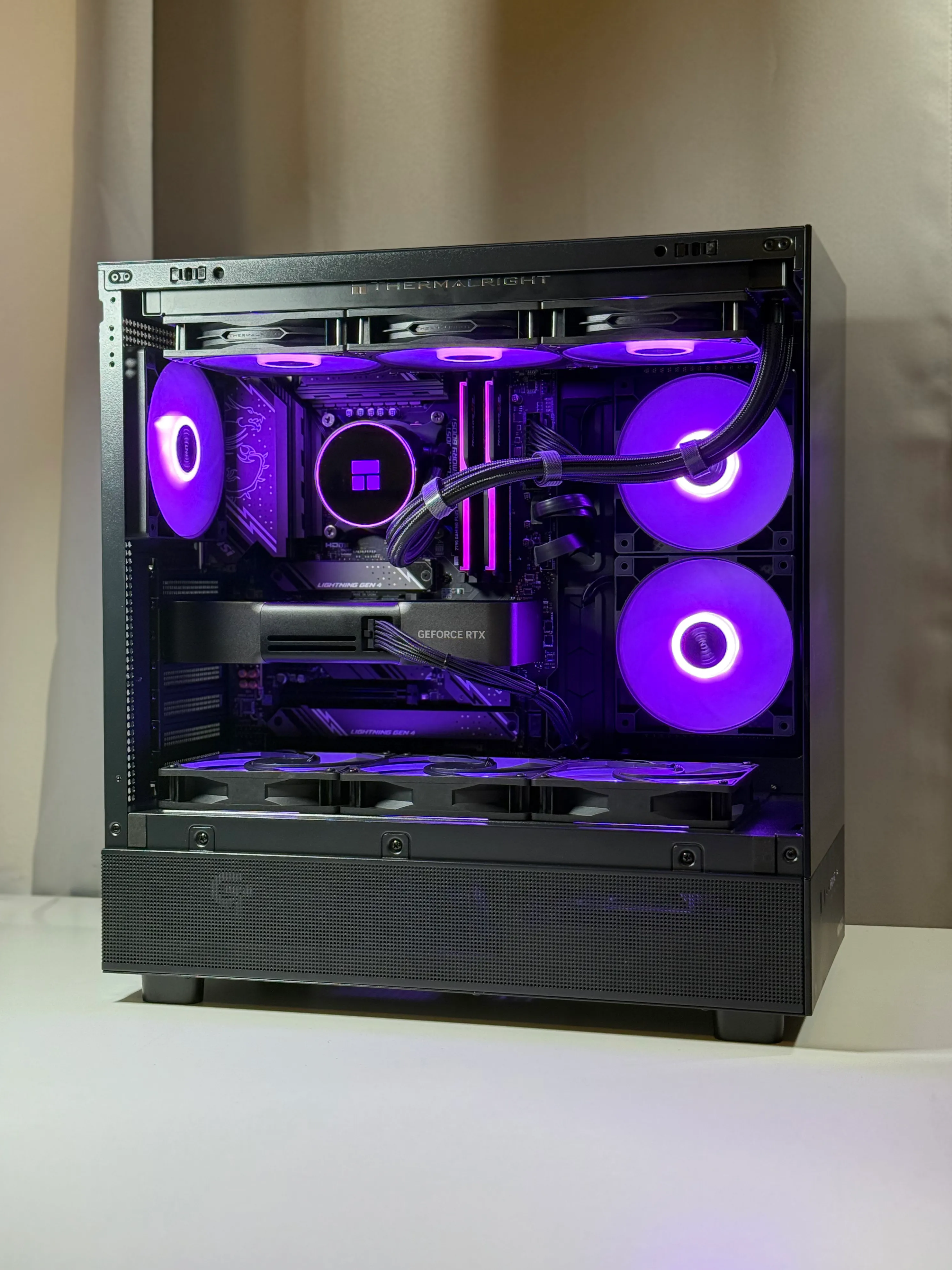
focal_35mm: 49
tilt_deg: -0.2
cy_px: 625
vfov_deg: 38.9
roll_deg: -0.2
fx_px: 1797
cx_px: 480
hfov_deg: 29.7
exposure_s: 1/60
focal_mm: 6.76
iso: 250
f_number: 1.78
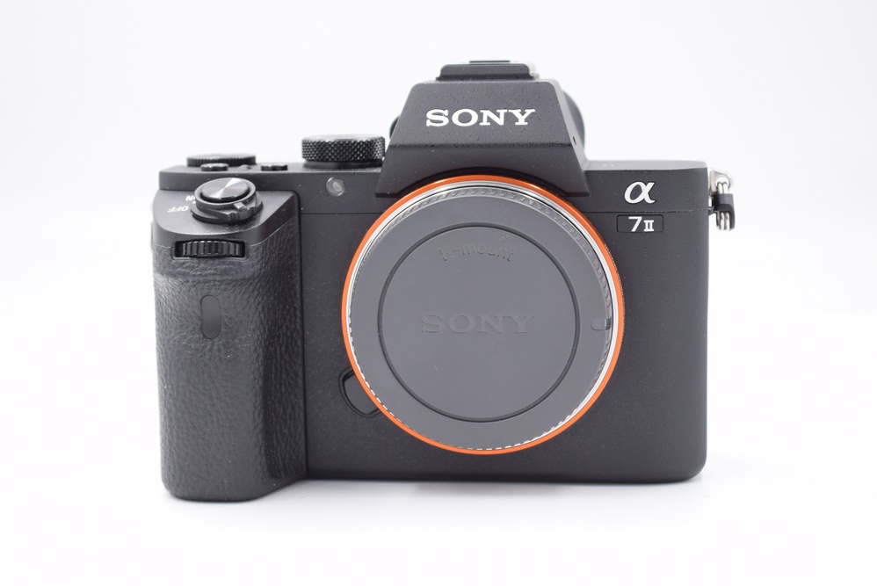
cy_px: 293
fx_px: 1755
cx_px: 438
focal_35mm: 72
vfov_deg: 19.0
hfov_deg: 28.1
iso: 400
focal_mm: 48
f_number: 6.3
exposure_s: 1/100
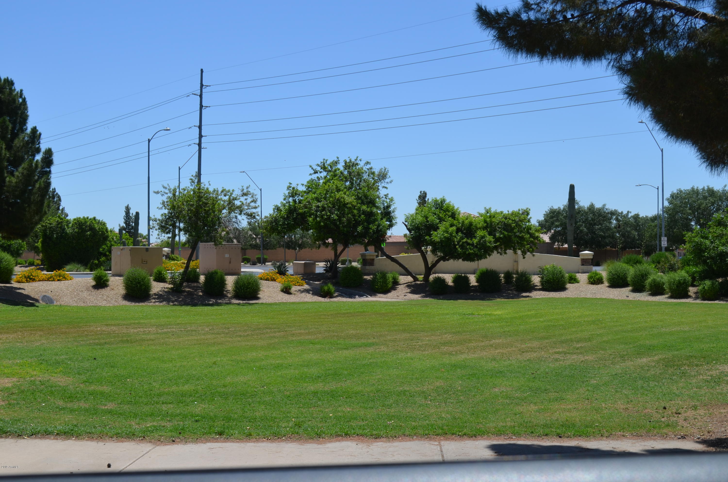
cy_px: 241
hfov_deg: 41.2
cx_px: 364
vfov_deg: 28.0
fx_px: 969
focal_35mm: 48
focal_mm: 32
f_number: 8
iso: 100
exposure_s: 1/250
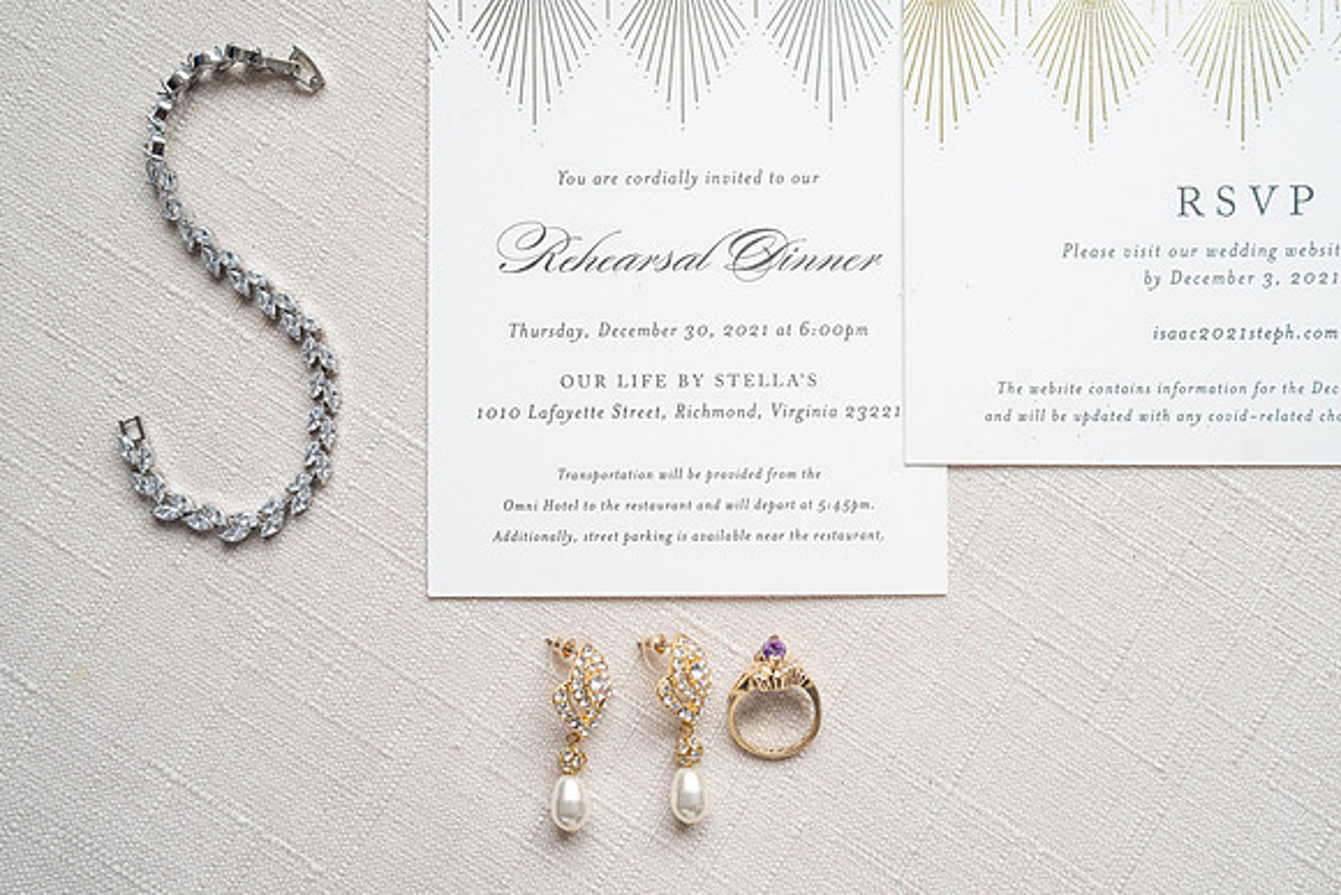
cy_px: 446
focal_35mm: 36
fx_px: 1349
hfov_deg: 52.8
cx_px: 650
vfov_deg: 36.7
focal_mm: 35
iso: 1000
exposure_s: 1/250
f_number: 4
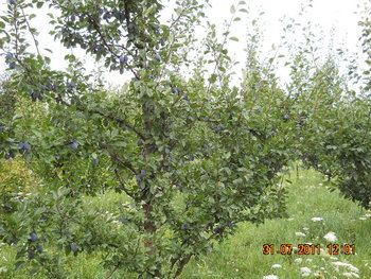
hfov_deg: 45.7
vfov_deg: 35.2
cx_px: 186
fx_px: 440
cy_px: 140
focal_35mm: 41
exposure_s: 1/160
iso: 80
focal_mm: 6.72
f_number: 3.1
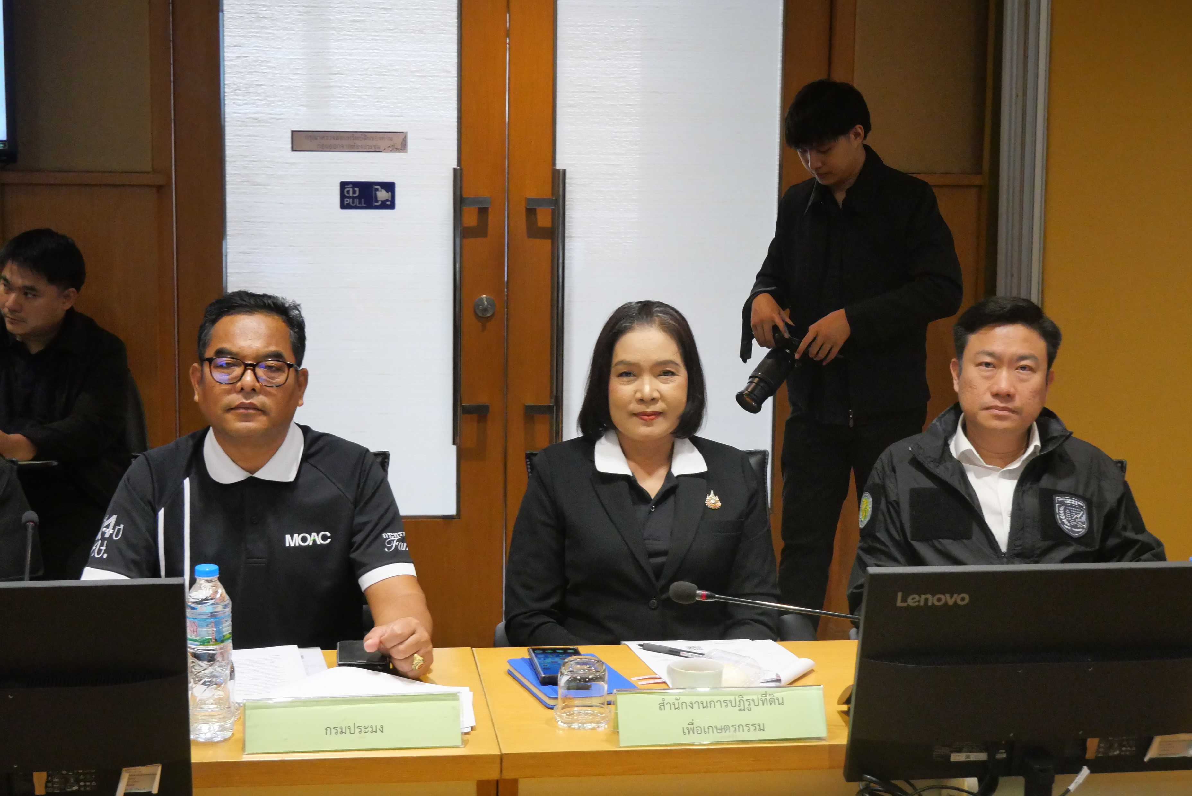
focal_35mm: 58
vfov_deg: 23.4
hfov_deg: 34.5
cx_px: 596
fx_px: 1922
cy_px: 398
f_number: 5
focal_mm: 28
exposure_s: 1/125
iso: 3200
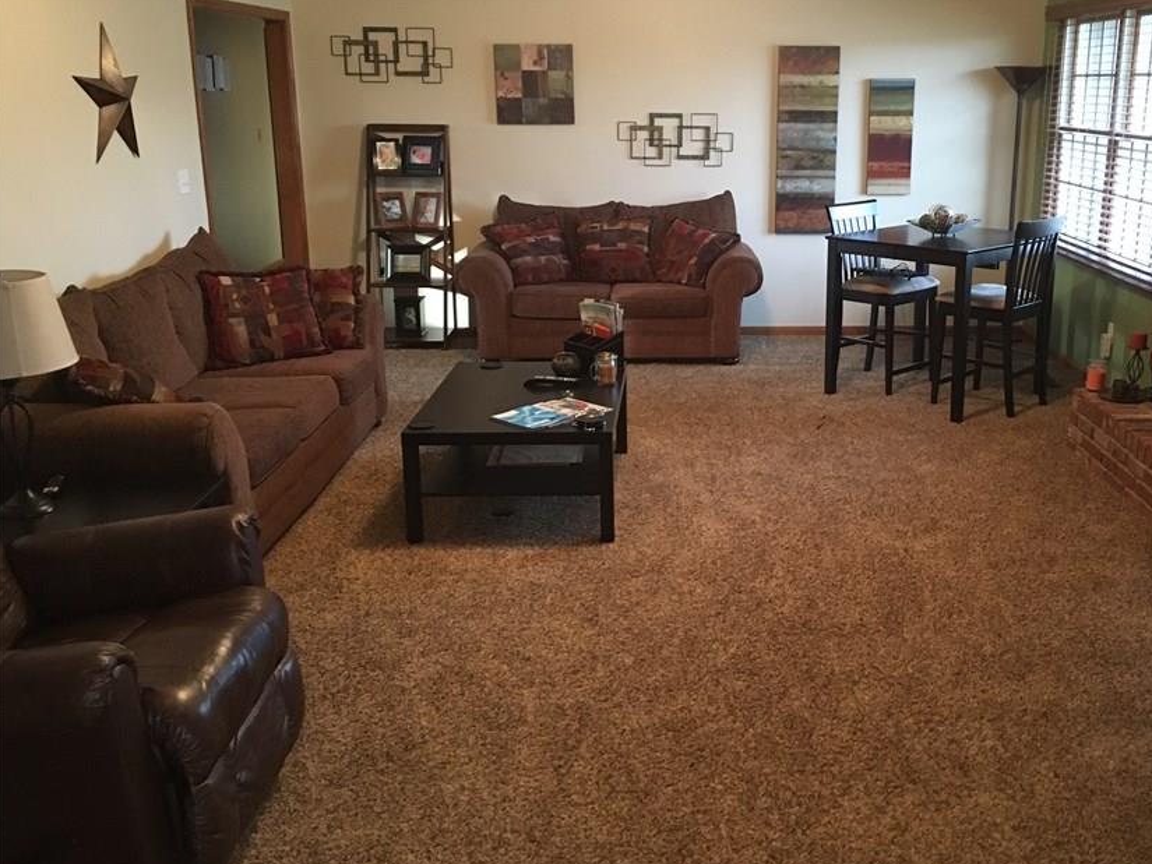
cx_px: 709
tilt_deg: -14.1
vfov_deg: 39.6
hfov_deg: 50.9
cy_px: 392
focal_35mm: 36
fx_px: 1198
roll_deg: -0.8
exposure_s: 1/15
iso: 200
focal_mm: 4.15
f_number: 2.2
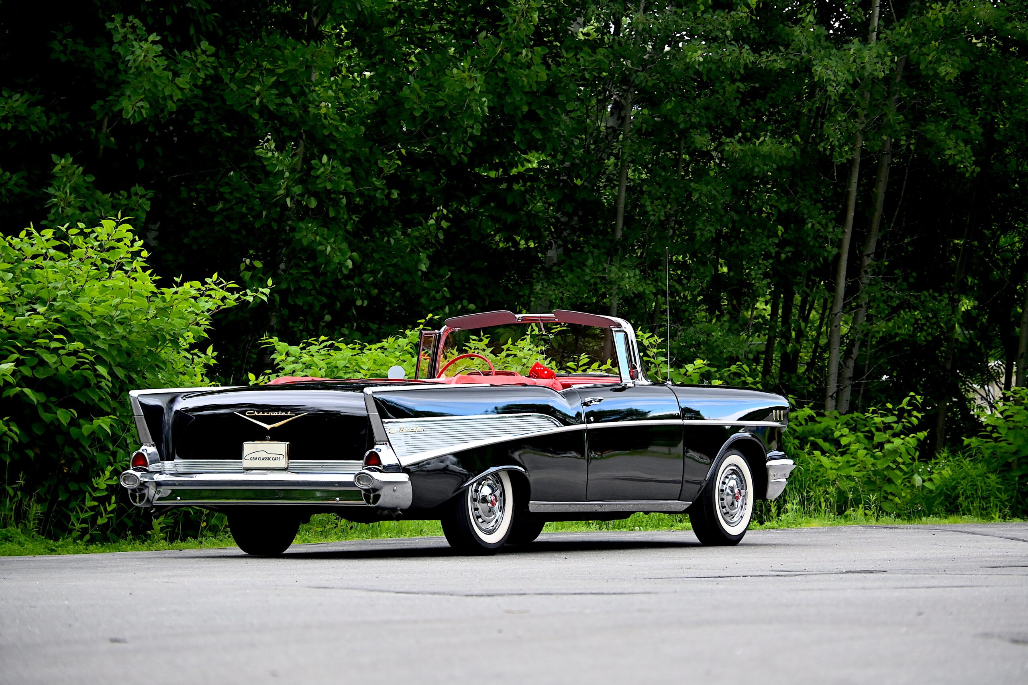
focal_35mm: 182
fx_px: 5183
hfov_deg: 11.3
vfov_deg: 7.6
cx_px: 514
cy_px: 342
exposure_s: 1/250
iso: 1600
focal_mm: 121
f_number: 5.6
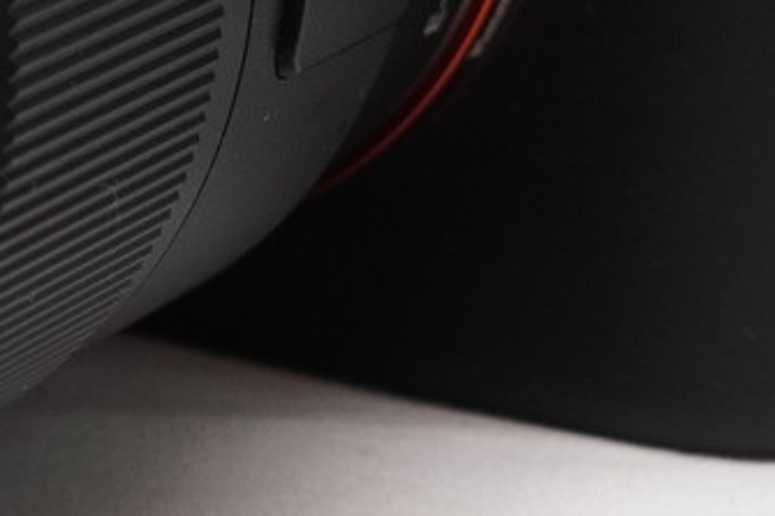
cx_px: -14
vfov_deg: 5.7
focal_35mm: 236
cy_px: -290
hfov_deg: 8.7
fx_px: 5086
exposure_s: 1/60
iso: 800
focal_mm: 33
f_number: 8
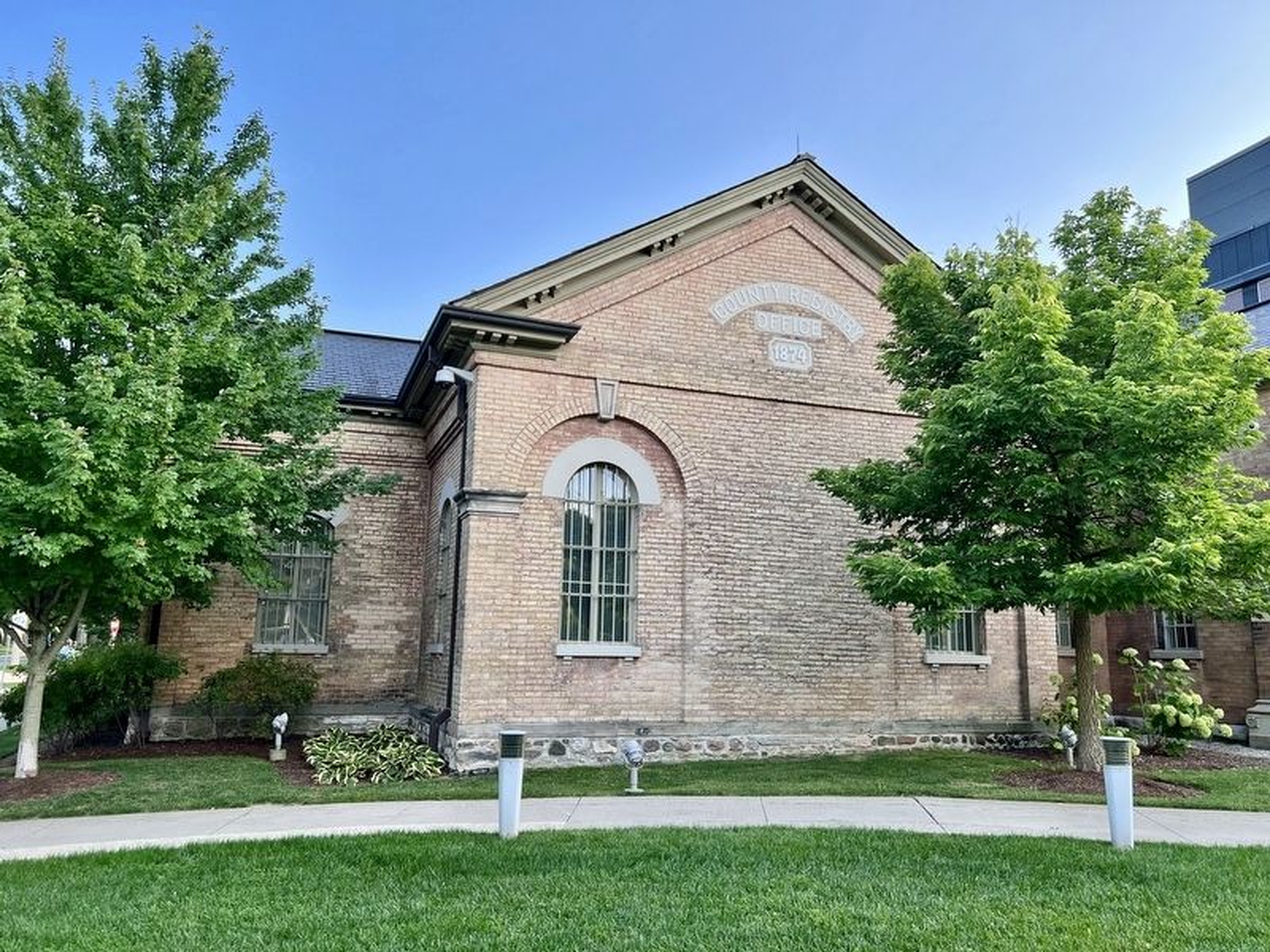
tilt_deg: +11.4
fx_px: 954
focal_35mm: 26
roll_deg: -1.1
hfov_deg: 67.3
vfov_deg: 53.1
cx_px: 635
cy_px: 476
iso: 50
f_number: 1.5
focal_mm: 5.7
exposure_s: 1/502
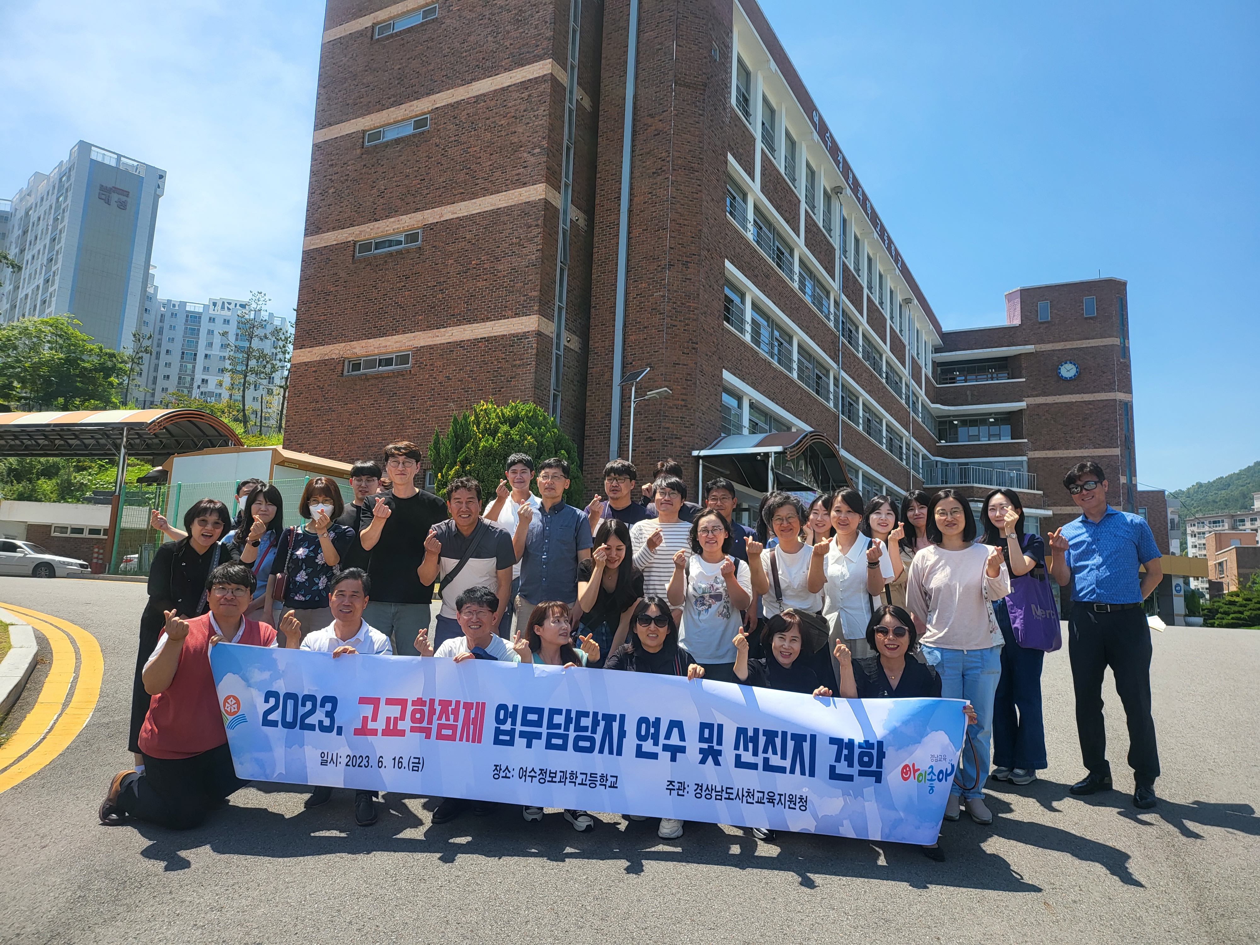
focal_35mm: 24
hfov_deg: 71.6
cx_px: 630
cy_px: 472
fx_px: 874
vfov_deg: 56.8
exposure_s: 1/1978
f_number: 1.8
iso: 40
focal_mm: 5
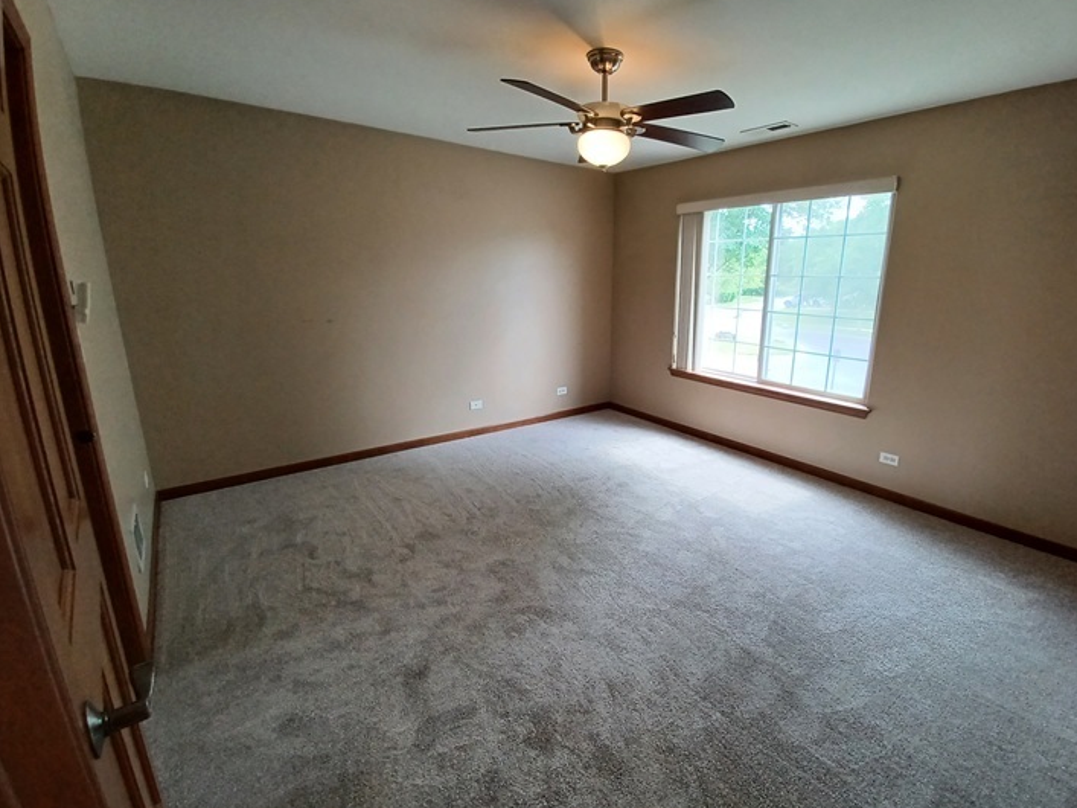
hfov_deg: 97.6
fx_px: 467
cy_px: 395
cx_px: 609
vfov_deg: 81.7
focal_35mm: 15
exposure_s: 1/60
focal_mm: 1.42
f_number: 2.2
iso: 100
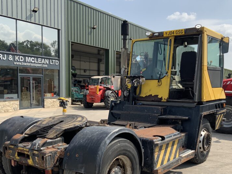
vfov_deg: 34.1
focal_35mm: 42
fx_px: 281
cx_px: 130
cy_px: 110
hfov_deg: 44.7
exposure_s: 1/1377
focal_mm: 3
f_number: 1.8
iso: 16
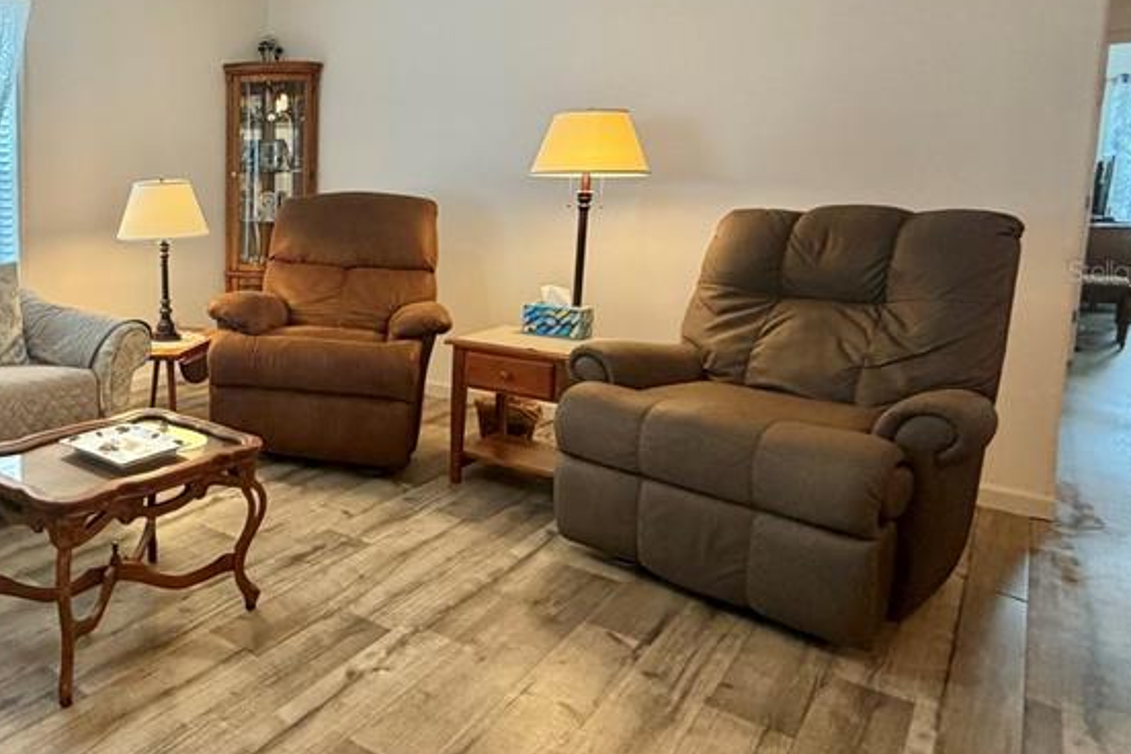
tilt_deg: -6.2
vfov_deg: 47.4
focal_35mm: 27
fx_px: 848
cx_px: 143
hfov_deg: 58.9
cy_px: 270
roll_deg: +0.3
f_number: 2.2
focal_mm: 2.22
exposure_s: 1/120
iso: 250
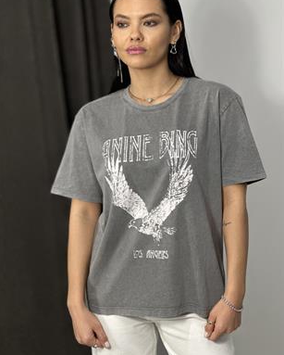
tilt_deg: -8.1
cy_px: 171
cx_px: 142
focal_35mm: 81
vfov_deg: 23.5
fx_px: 850
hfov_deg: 19.0
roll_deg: +4.2
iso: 250
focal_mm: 9
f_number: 2.8
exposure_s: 1/100
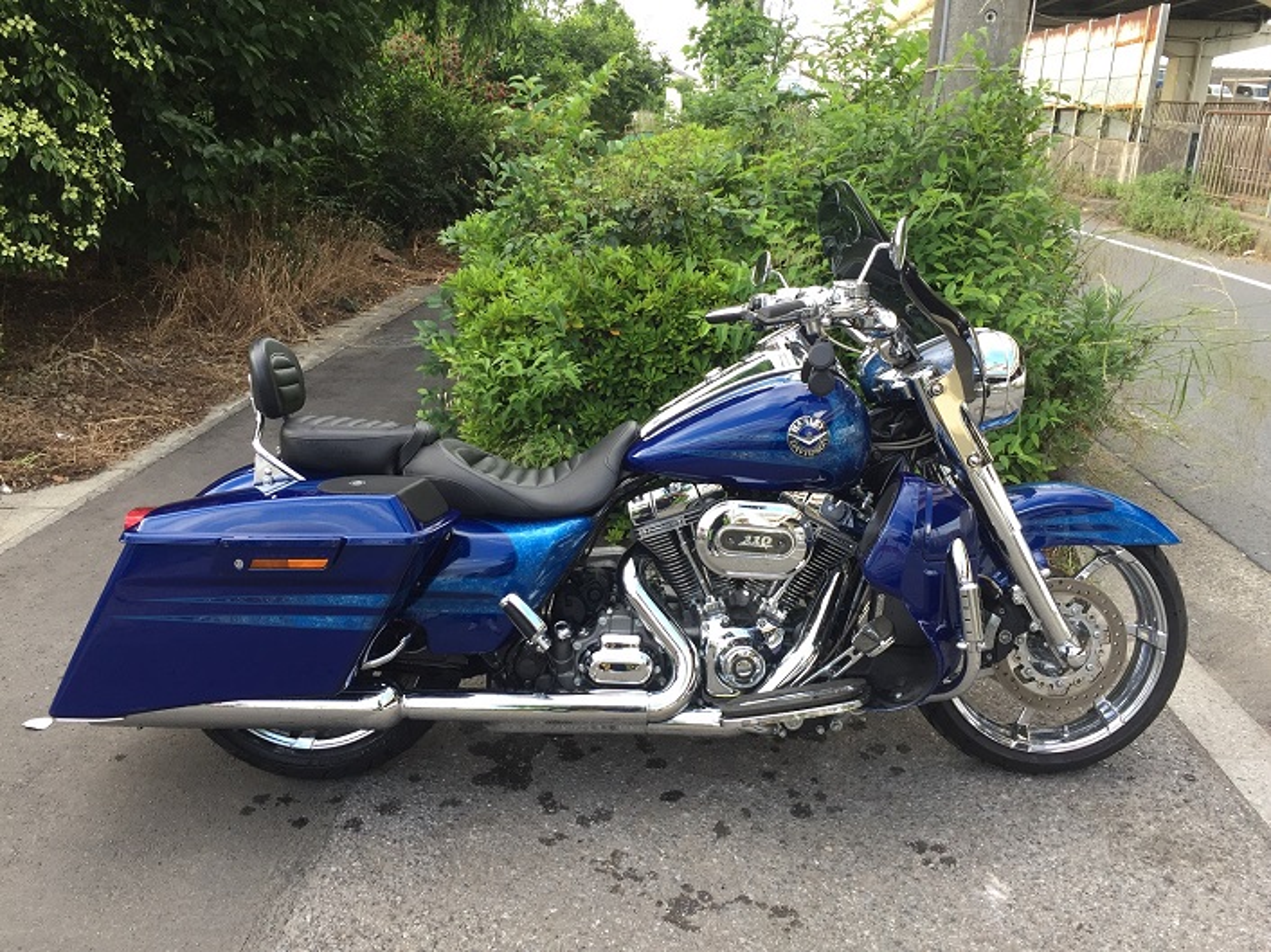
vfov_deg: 48.2
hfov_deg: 61.7
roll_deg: -1.8
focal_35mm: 29
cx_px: 636
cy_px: 476
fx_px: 1064
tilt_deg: -18.4
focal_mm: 4.15
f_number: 2.2
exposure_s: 1/60
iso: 32
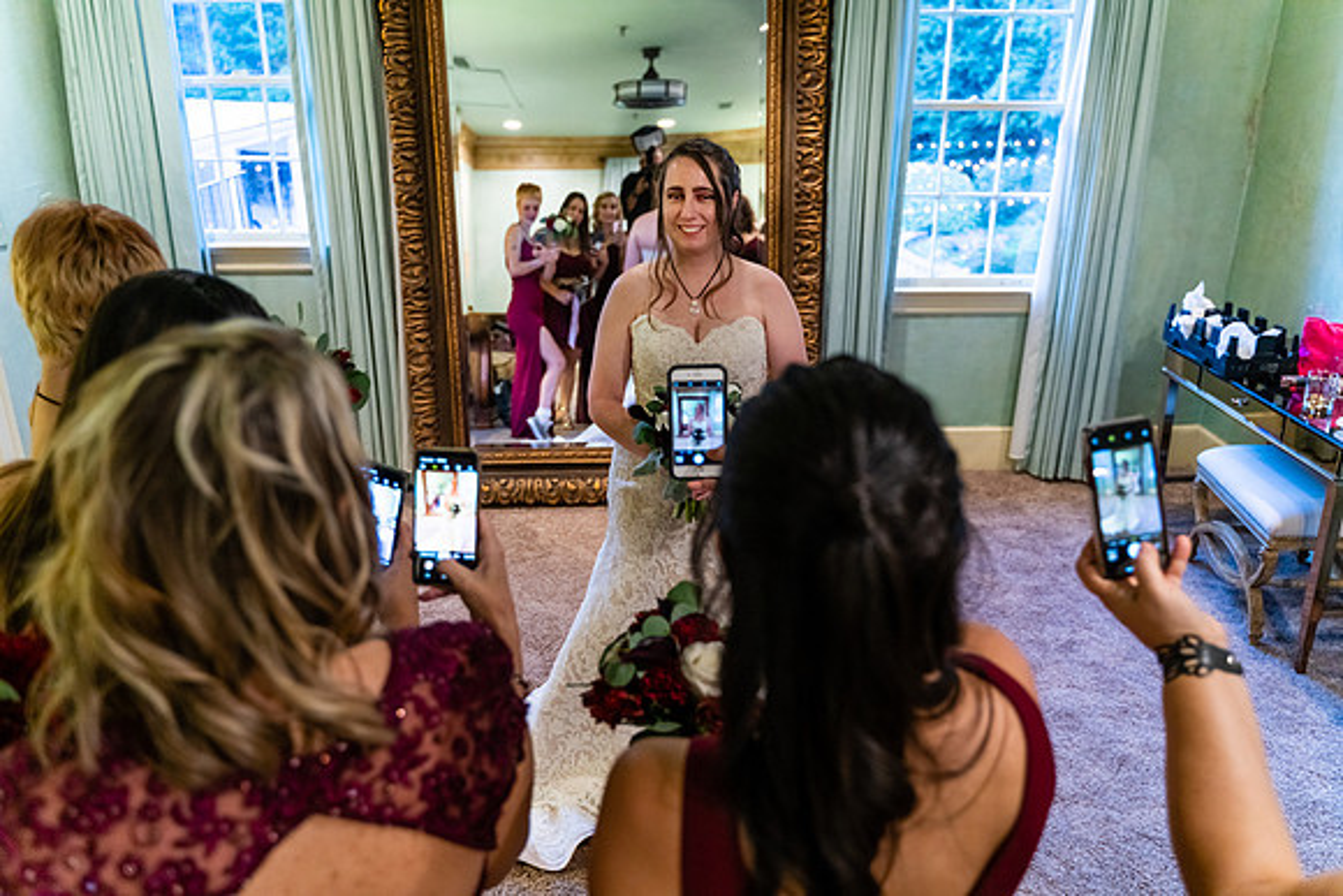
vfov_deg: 46.4
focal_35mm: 28
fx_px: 1045
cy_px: 448
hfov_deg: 65.5
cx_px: 672
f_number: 2.8
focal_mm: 28
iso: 1000
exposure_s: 1/60
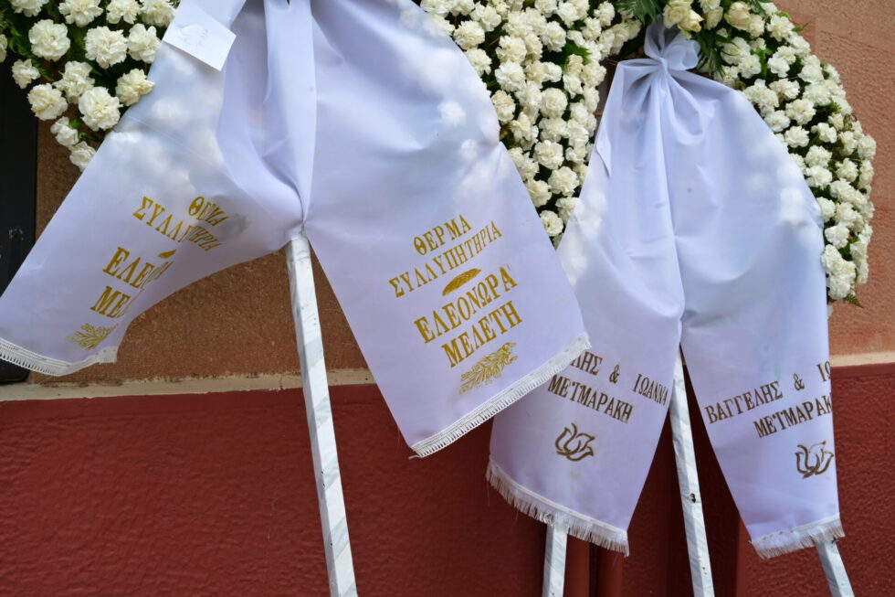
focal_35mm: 43
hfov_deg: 45.4
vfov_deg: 31.2
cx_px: 448
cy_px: 298
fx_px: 1069
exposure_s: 1/400
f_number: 13
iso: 800
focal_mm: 43
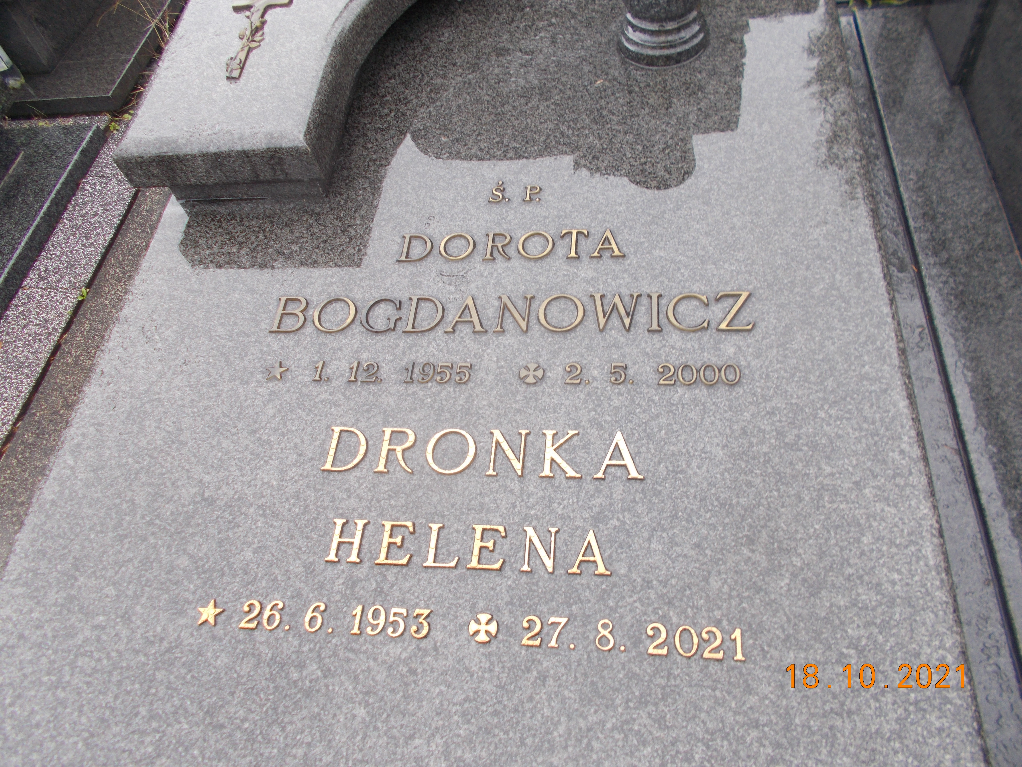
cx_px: 511
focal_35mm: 26
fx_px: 768
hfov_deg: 67.3
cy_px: 384
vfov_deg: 53.1
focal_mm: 4.6
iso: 80
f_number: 3.2
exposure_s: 1/60
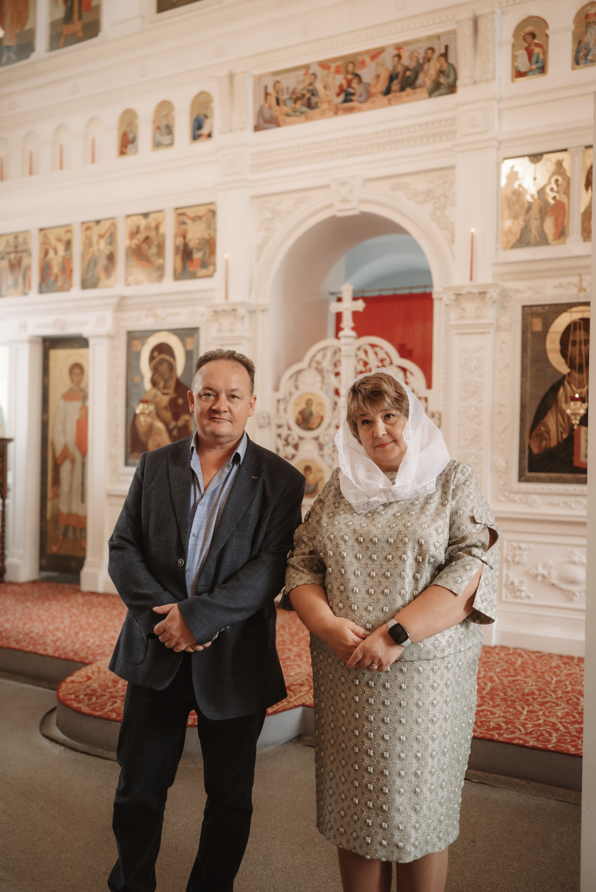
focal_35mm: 35
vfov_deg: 54.4
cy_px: 446
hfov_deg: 37.9
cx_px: 298
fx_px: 868
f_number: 2.2
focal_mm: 35
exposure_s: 1/250
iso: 800
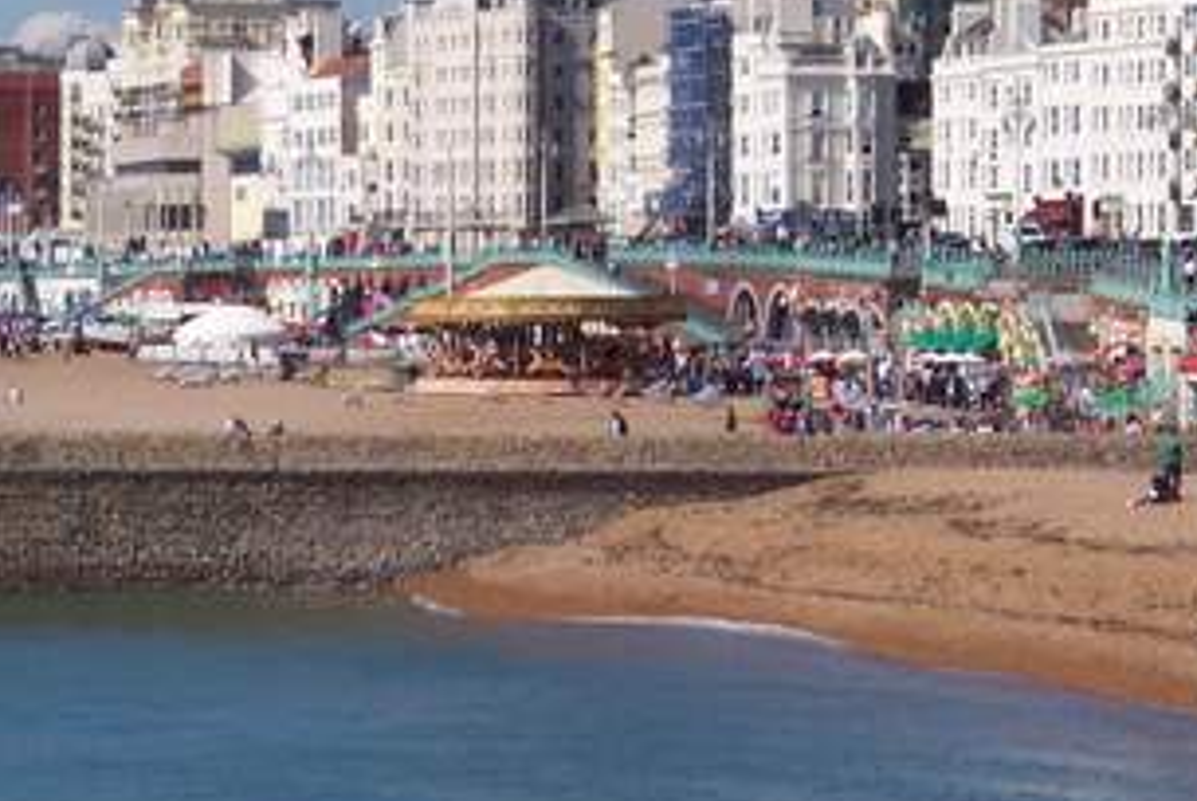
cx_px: 373
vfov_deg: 7.1
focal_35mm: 194
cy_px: 232
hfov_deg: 10.6
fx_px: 6457
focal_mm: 18.7
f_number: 6.7
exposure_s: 1/700
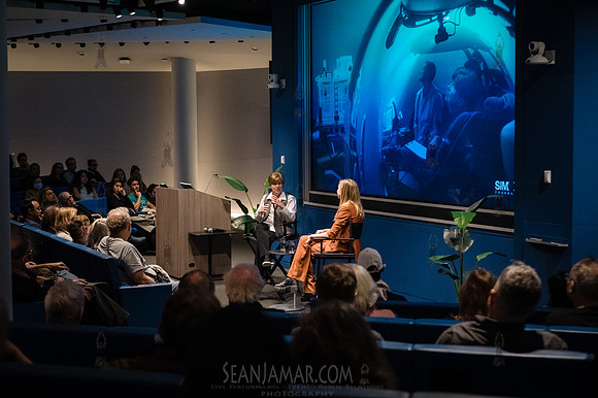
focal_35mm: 55
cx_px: 299
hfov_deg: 36.2
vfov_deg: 24.5
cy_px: 199
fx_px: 915
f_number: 4
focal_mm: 54
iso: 8000
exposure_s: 1/160
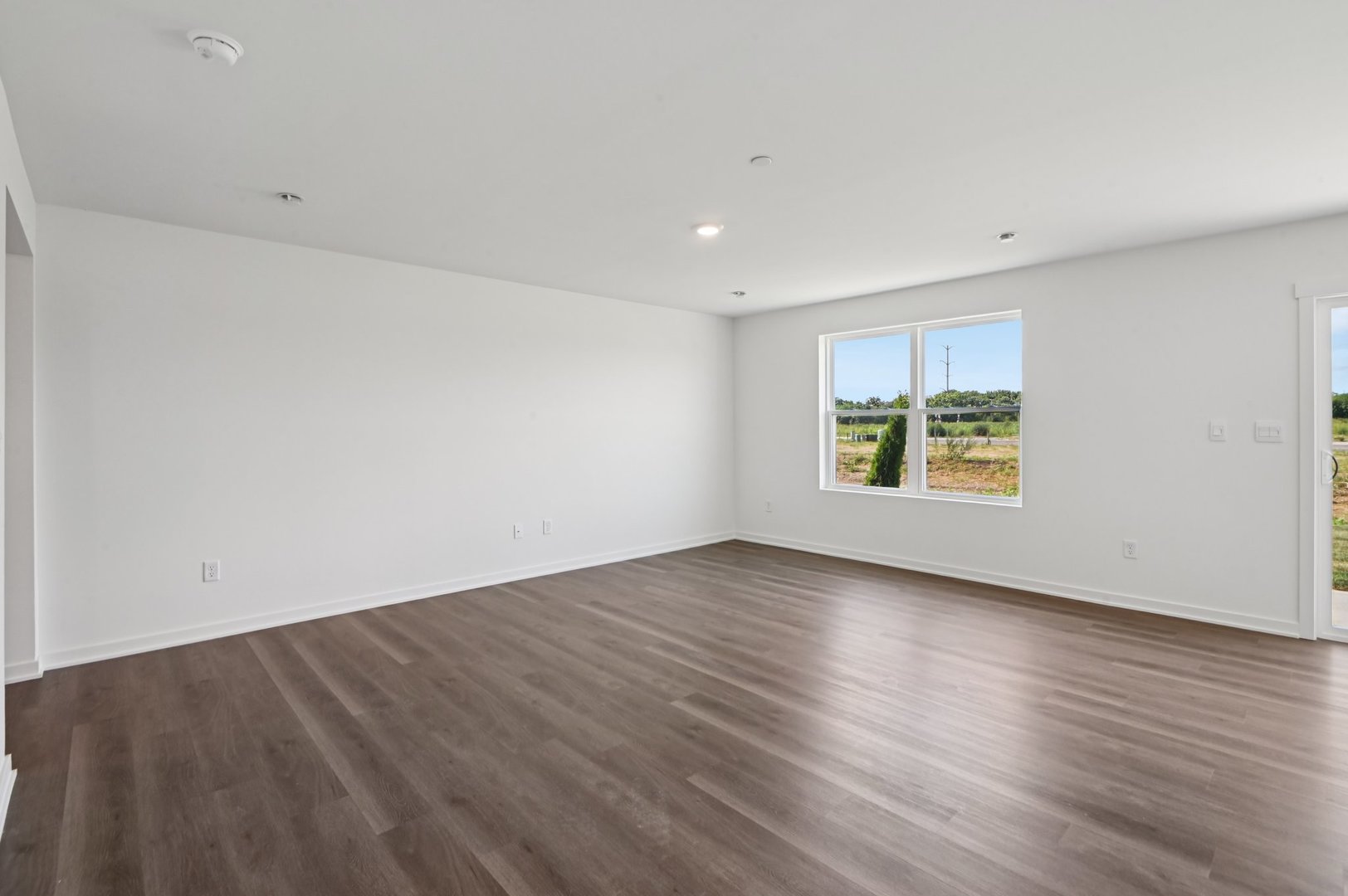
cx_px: 674
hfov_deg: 96.8
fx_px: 599
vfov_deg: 73.7
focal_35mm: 16
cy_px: 448
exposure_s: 1/40
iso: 400
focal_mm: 16
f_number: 13
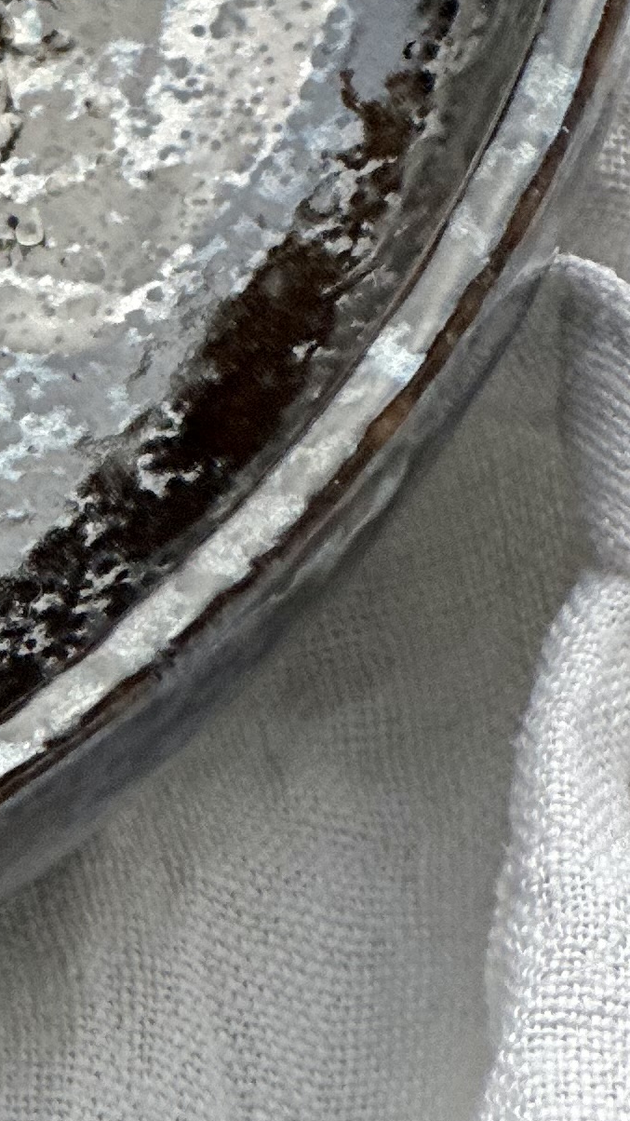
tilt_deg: -55.5
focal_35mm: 281
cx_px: -745
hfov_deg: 4.3
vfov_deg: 7.6
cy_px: -131
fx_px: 8347
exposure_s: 1/100
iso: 160
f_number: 2.8
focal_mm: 9
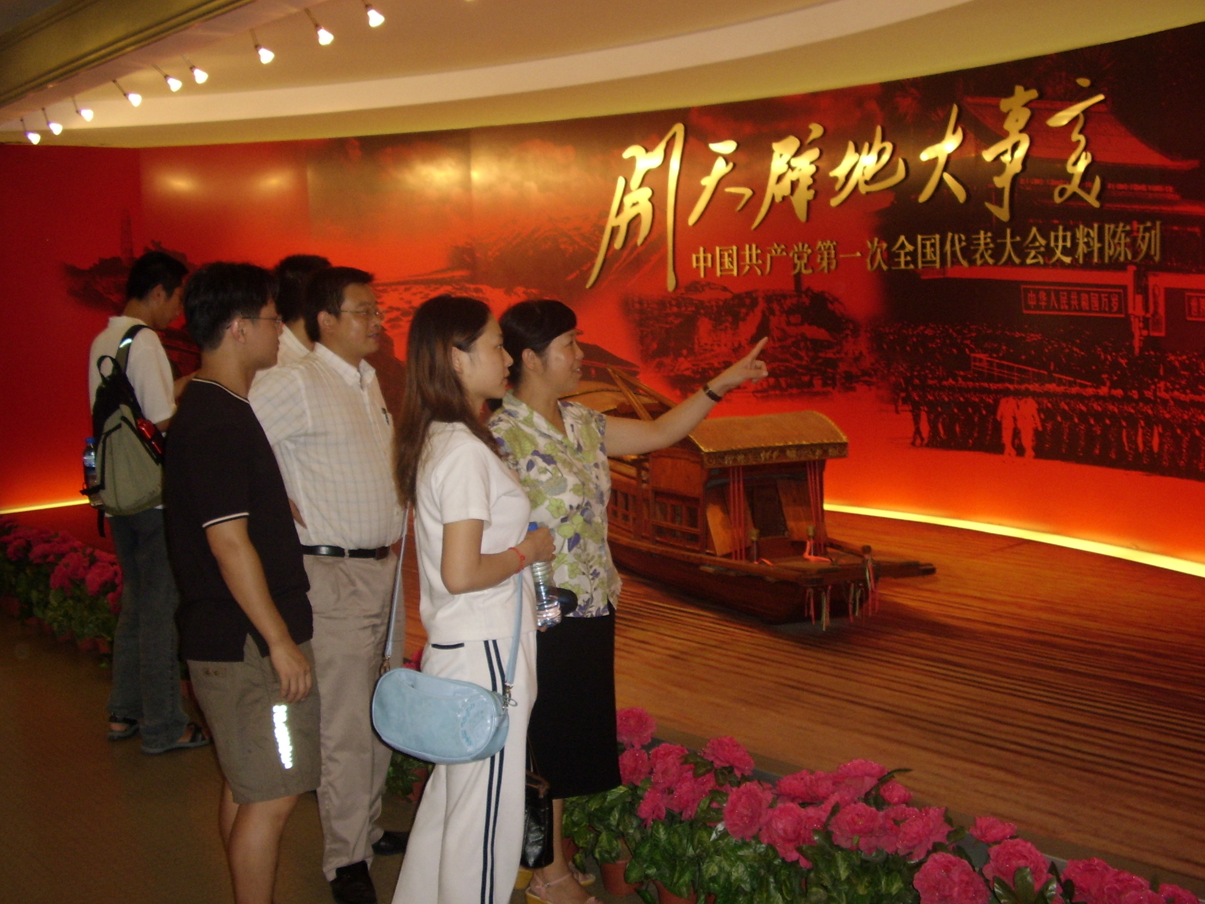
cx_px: 594
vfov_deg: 45.4
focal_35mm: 31
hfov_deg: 58.4
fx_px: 1079
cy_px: 464
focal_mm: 5.8
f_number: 2.9
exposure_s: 1/30
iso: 141
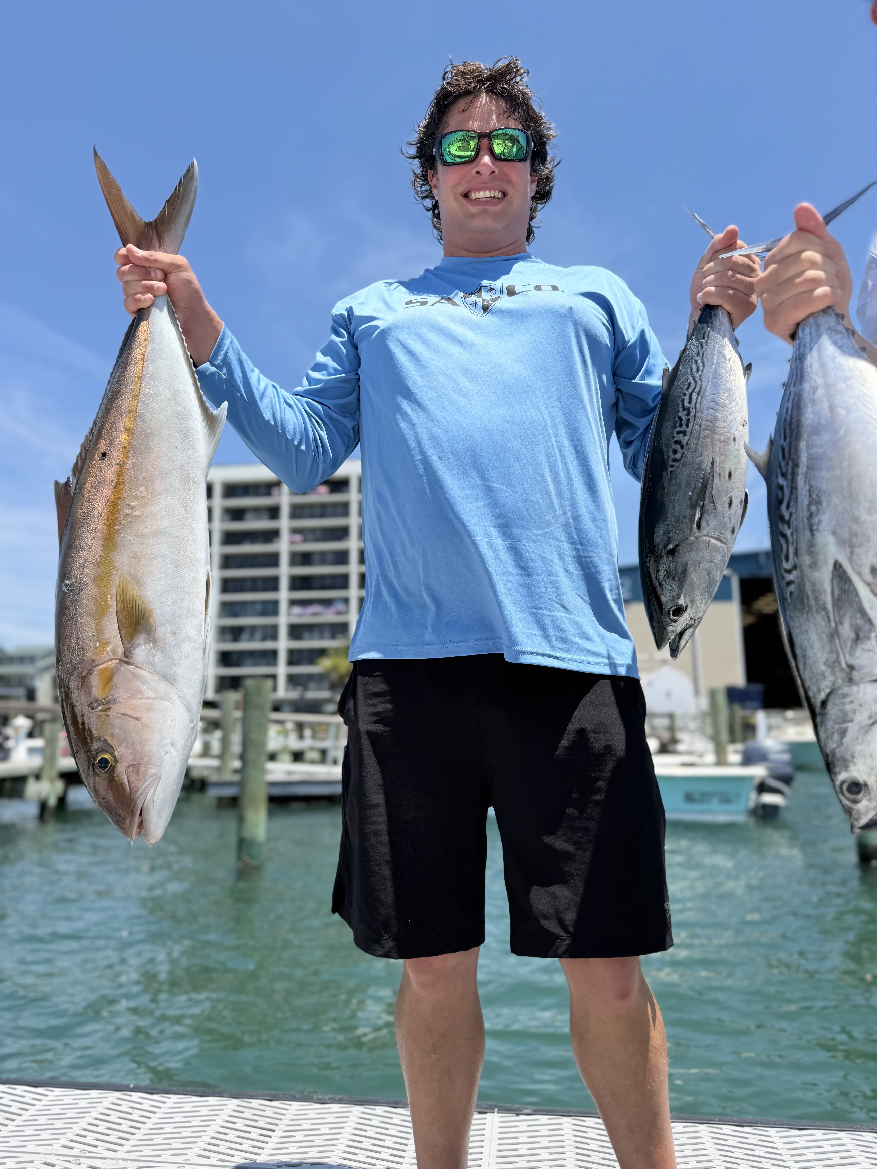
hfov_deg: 56.8
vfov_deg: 71.6
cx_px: 438
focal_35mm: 24
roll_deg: +1.4
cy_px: 584
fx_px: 811
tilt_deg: +8.9
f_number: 1.78
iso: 80
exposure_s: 1/3584
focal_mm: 6.76
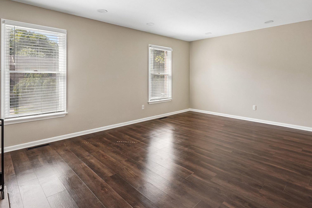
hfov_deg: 86.8
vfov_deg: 63.8
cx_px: 165
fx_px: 165
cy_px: 80
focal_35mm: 19
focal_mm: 14
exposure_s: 1/50
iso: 500
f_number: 8
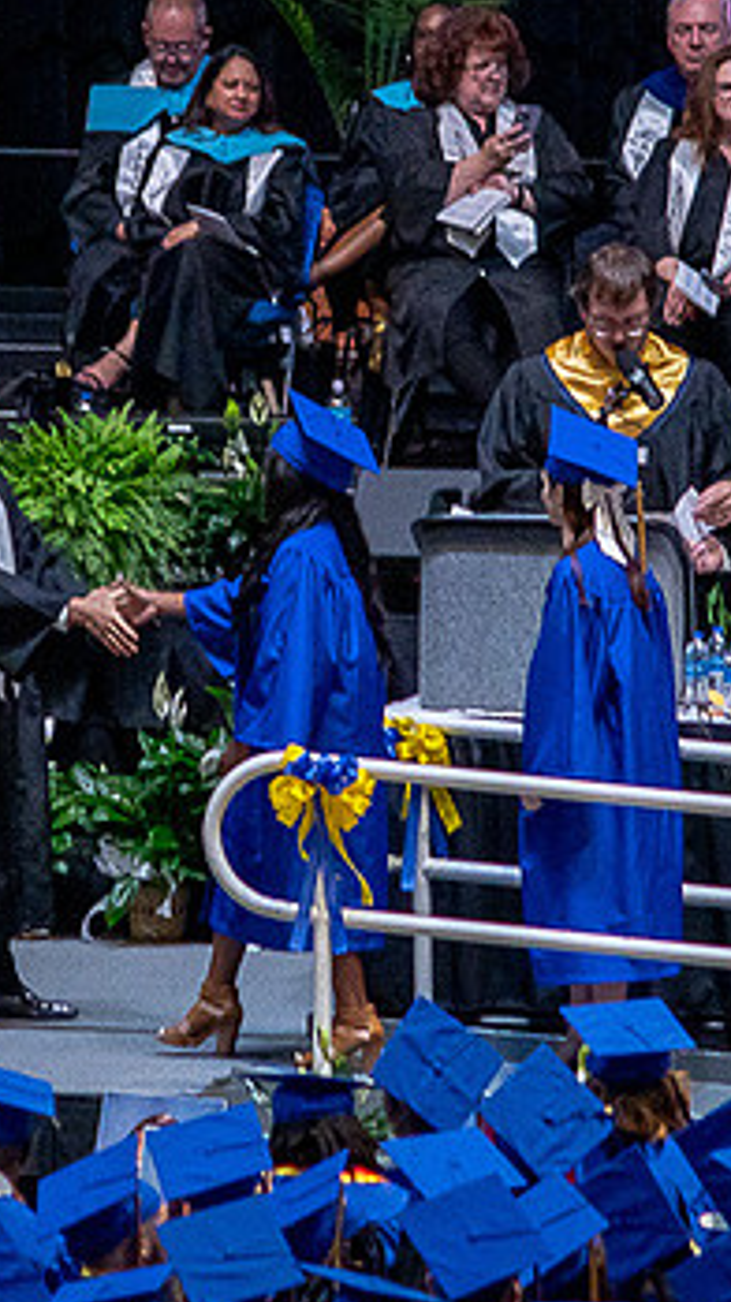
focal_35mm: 670
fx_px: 23116
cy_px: 352
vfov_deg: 3.2
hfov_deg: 1.8
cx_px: 294
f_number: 5.3
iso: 1600
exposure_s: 1/200
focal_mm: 220
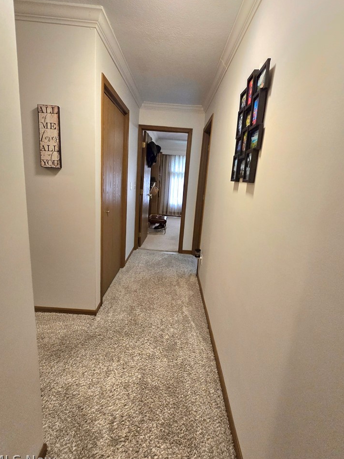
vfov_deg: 102.1
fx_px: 186
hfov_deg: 85.7
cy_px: 224
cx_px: 174
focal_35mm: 14
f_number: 2.2
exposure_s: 1/60.2
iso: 500
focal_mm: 2.2
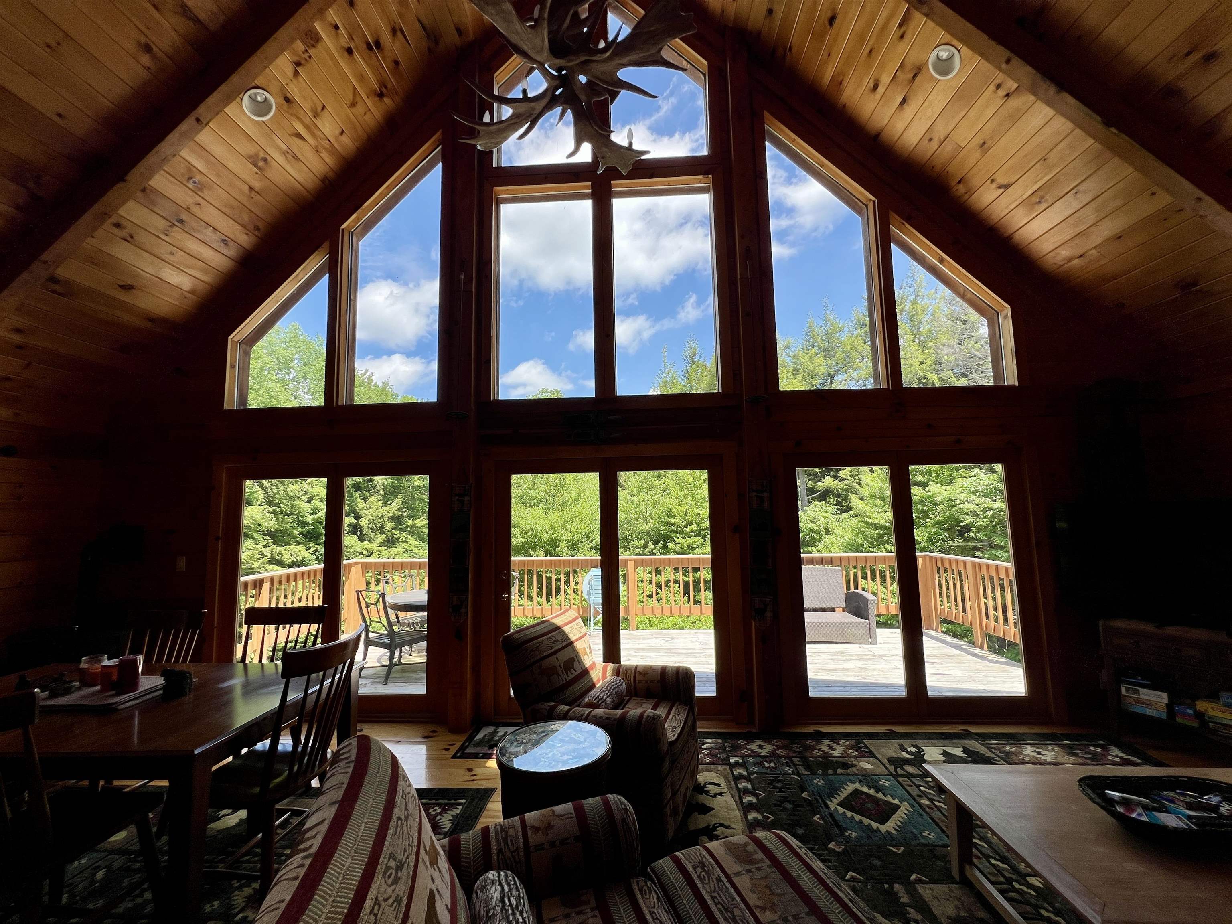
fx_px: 463
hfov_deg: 106.2
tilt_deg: +6.0
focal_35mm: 13
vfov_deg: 89.9
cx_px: 616
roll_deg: +1.1
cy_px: 462
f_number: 1.8
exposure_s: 1/451
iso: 32
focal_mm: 1.57
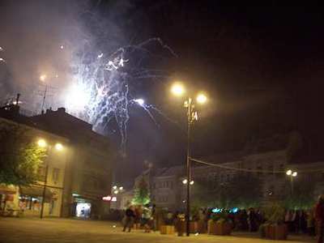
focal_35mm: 34
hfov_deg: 54.0
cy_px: 122
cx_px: 162
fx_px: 318
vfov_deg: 41.8
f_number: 2.7
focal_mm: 5.6
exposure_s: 1/8
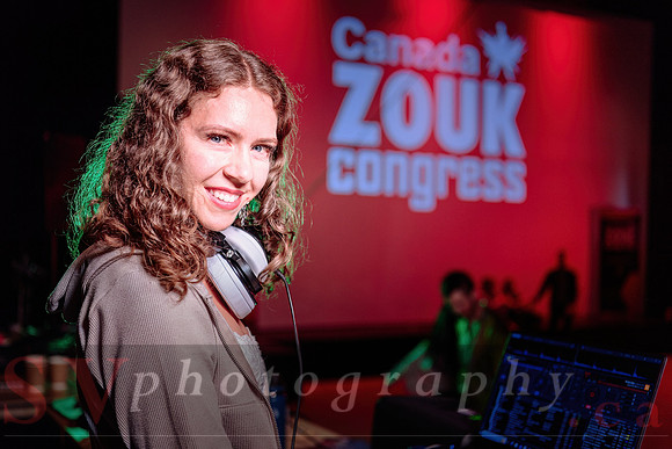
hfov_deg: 42.7
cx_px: 336
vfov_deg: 29.3
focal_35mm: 46
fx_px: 859
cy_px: 224
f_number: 2.8
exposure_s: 1/100
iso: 800
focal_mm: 46
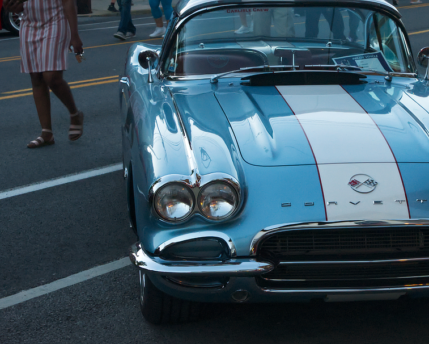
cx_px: 301
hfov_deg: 20.3
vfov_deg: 16.4
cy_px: 180
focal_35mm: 94
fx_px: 1194
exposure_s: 1/100
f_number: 11
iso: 6400
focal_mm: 46
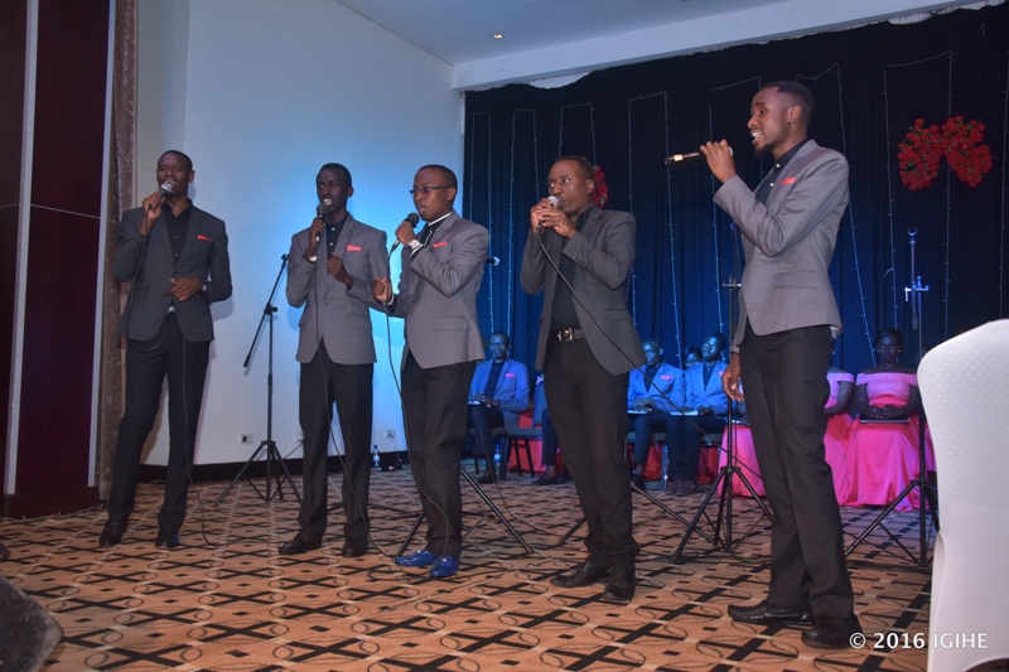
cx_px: 504
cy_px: 336
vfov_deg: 38.9
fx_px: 953
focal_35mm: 34
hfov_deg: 55.8
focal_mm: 34
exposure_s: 1/80
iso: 800
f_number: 5.6
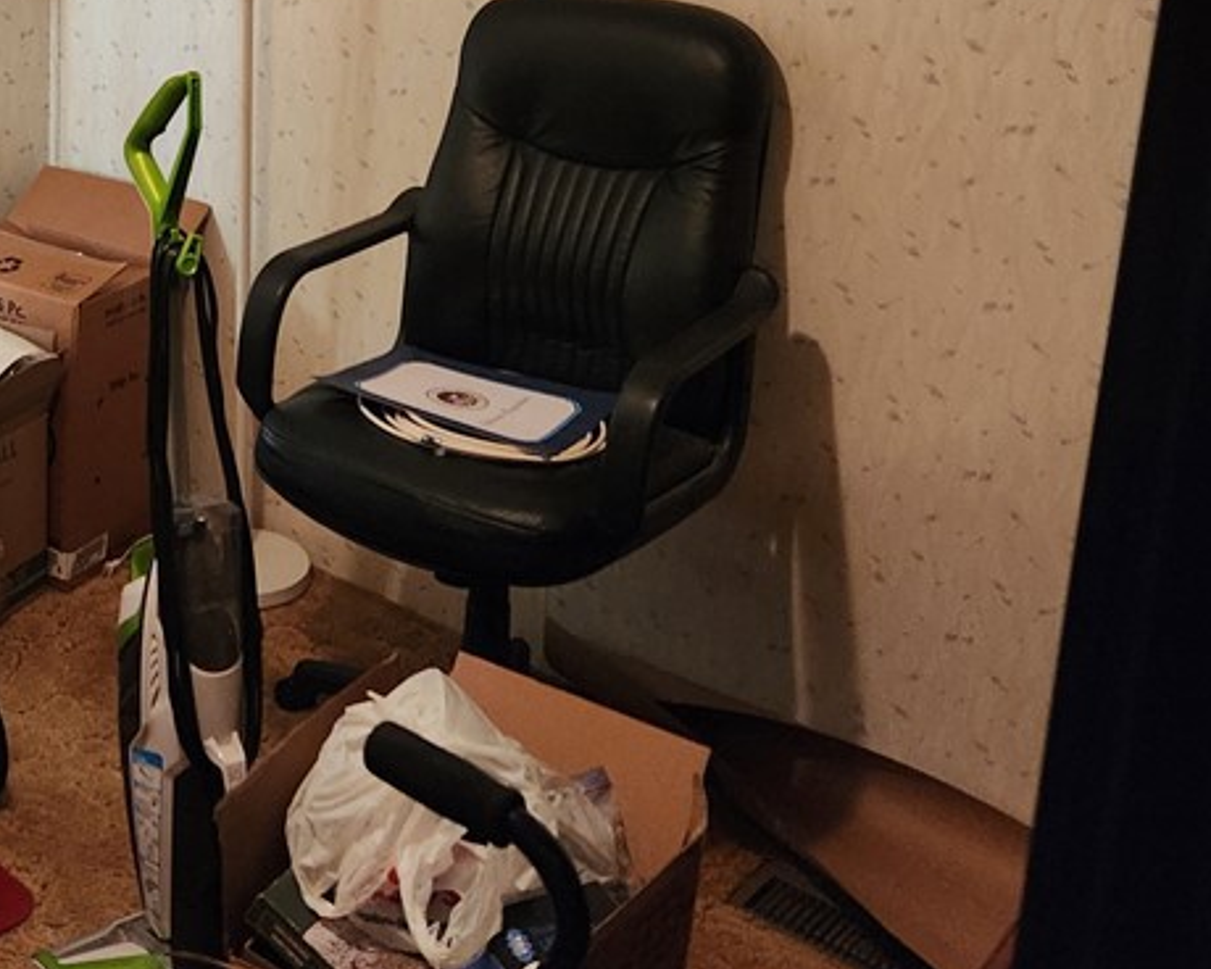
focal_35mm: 50
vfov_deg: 29.0
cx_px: 124
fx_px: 1792
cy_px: 87
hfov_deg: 35.2
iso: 800
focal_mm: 5.4
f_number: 1.8
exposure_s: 1/120
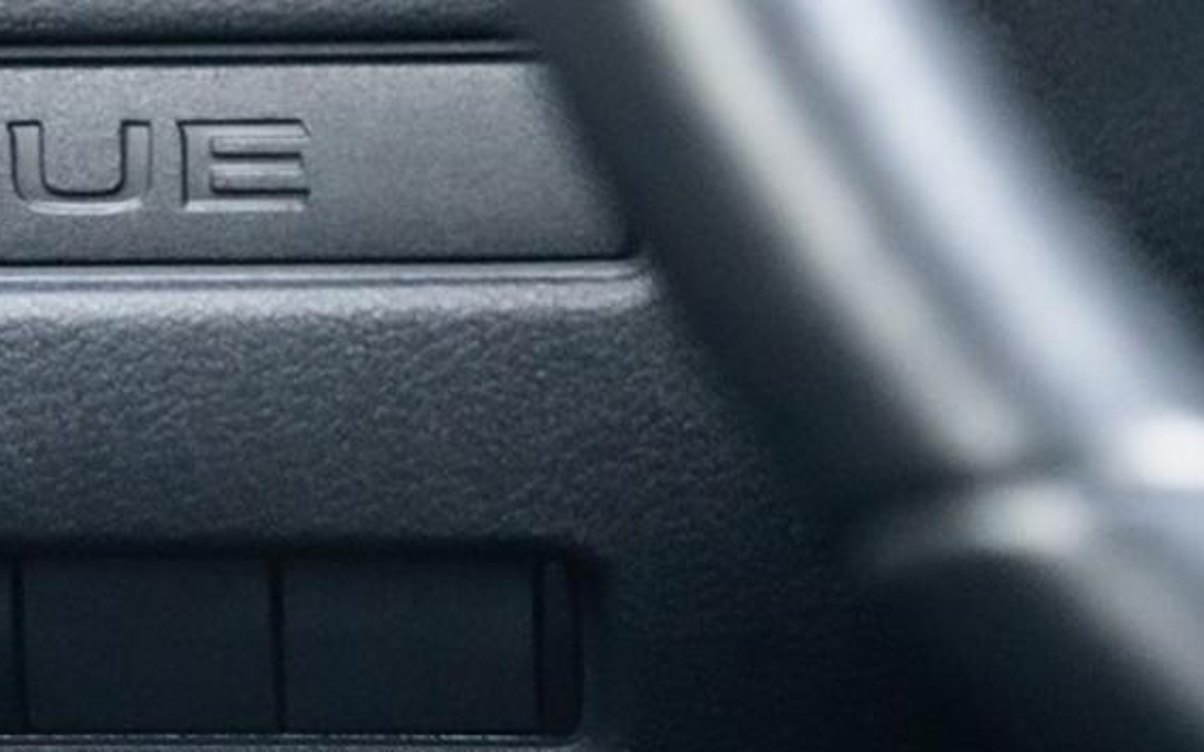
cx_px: -37
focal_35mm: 268
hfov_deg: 7.8
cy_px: 663
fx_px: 8793
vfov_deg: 4.9
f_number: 4
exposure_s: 1/60
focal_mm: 70
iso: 5000
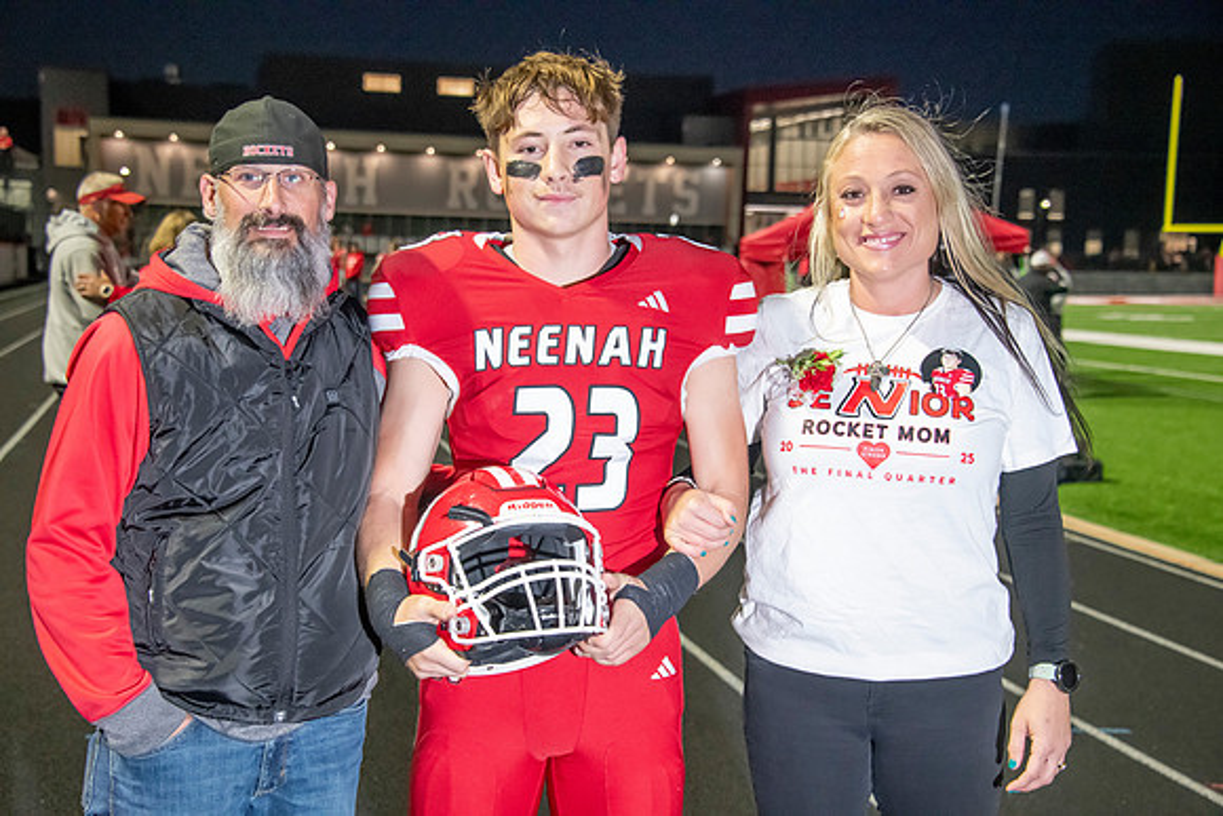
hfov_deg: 32.4
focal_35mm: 62
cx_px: 612
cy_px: 408
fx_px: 2107
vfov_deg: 21.9
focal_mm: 62
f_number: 5.6
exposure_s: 1/160
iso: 5000
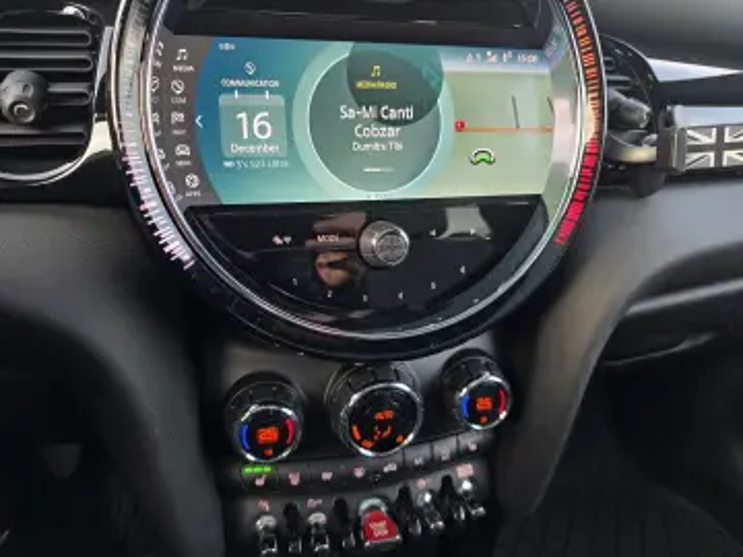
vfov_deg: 58.9
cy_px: 278
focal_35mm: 23
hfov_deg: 73.9
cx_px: 372
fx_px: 494
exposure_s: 1/55.5
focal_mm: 6.3
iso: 160
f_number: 1.7
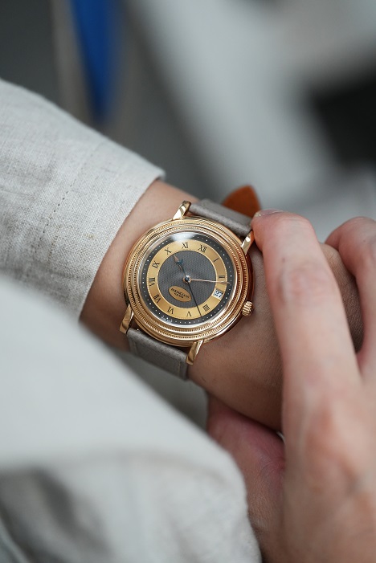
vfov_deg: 19.4
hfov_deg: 13.1
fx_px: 1643
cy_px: 282
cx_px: 188
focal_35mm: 105
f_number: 3.2
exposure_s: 1/250
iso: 3200
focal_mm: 105
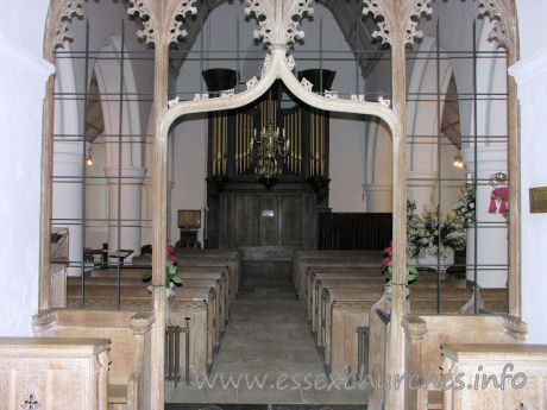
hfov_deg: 52.6
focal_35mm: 35
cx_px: 274
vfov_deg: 40.7
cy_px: 205
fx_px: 553
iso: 172
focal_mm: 8.9
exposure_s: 1/60.1
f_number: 2.8
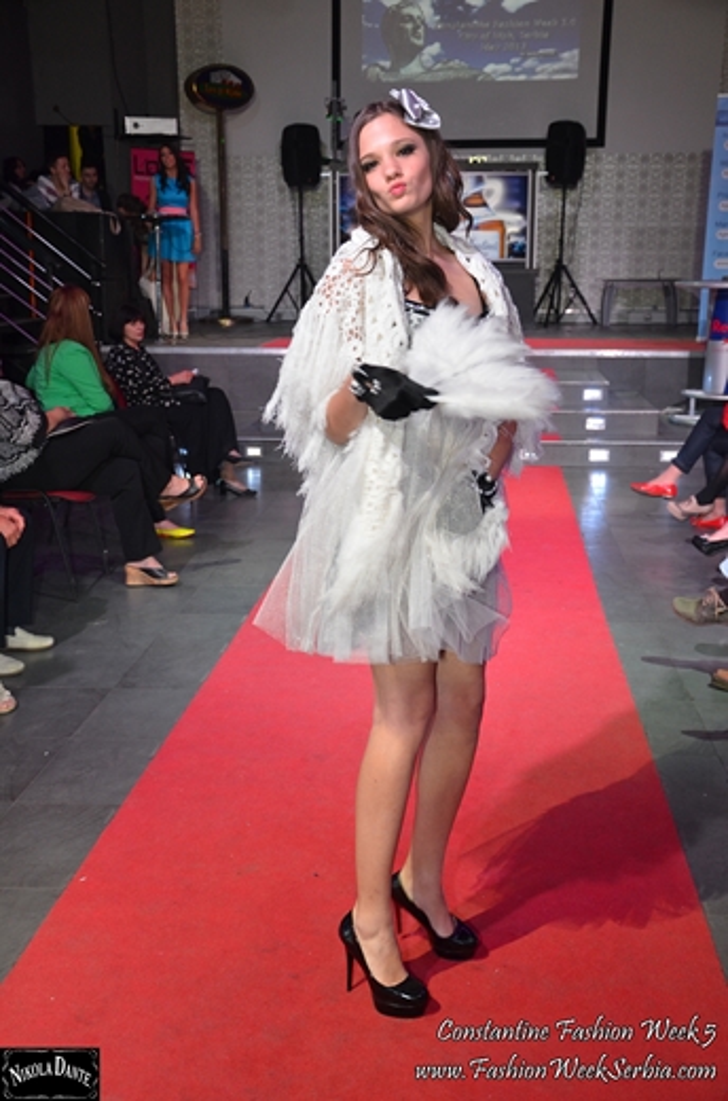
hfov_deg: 29.7
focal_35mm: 45
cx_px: 364
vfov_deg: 43.7
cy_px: 550
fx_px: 1372
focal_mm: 30
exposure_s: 1/60
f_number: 4.2
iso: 720
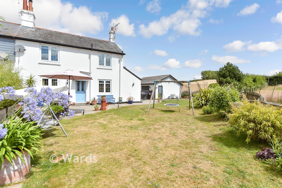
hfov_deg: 100.4
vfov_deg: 77.3
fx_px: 117
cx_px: 141
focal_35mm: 15
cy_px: 94
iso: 160
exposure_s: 1/500
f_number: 6.3
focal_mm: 10
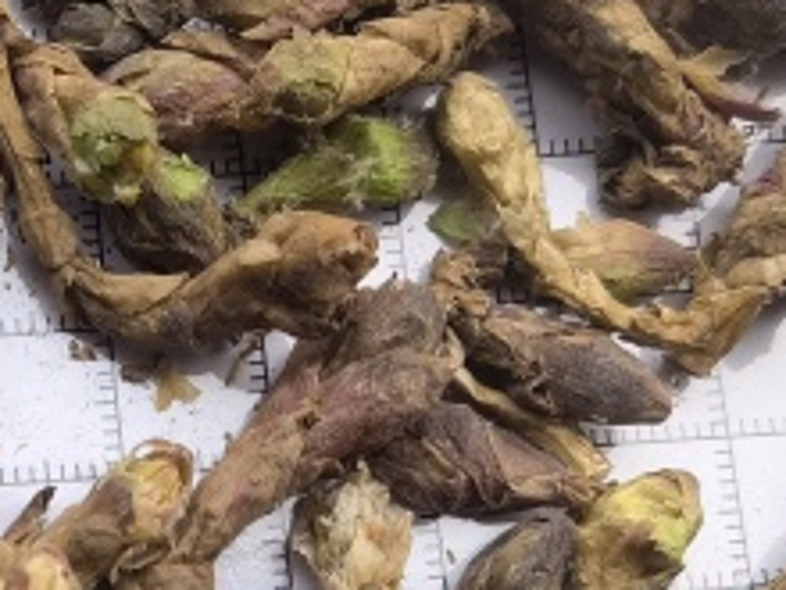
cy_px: 547
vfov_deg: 14.9
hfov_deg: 18.2
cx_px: -325
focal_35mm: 98
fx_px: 2225
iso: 160
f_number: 1.8
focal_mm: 5.54
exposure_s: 1/410
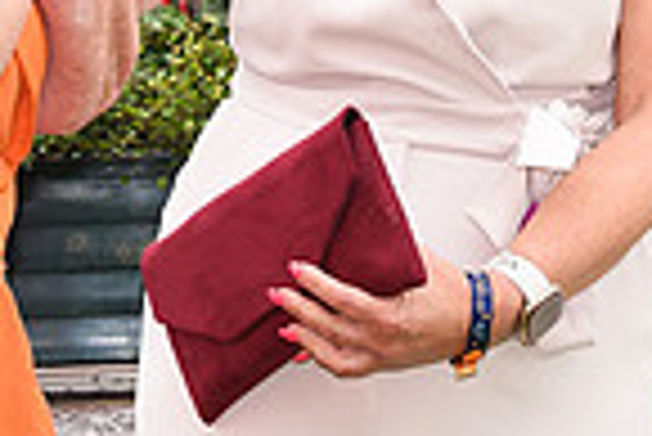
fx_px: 6889
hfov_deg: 5.4
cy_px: -258
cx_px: 540
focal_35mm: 380
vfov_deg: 3.6
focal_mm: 95
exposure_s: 1/500
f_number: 4.5
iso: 640
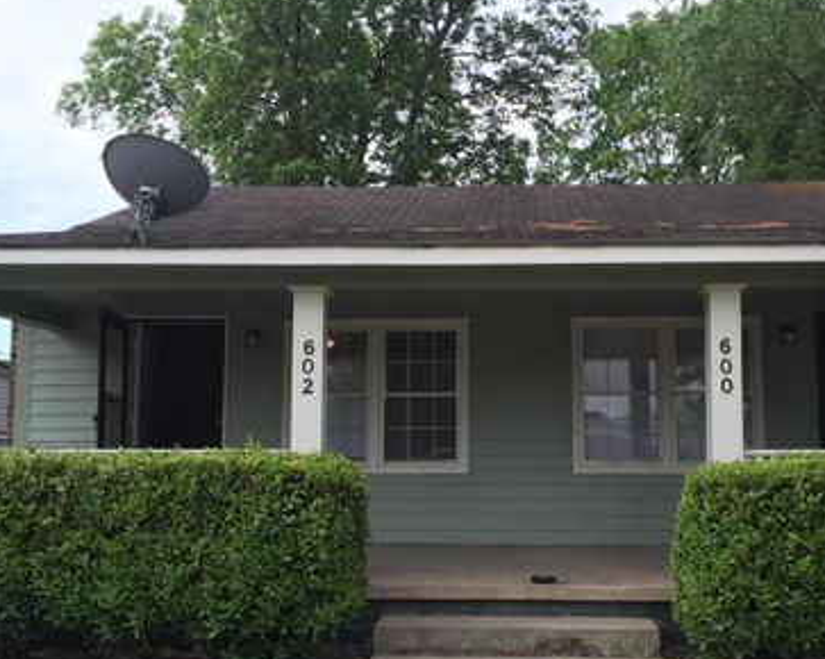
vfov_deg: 38.1
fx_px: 952
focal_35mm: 39
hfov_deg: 46.7
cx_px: 484
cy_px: 392
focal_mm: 4.15
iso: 32
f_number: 2.2
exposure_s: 1/557
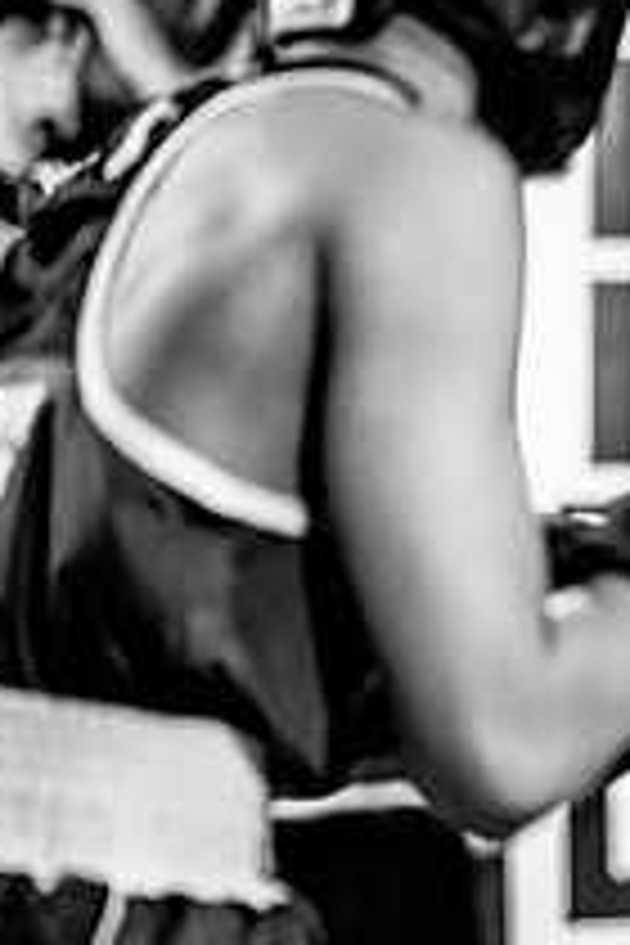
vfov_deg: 7.0
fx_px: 7691
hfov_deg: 4.6
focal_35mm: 293
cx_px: 1166
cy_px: 520
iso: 4000
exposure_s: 1/1000
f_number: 2
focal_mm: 106
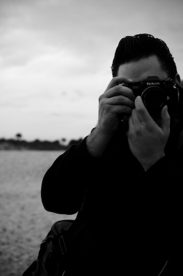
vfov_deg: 37.9
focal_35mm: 52
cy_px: 138
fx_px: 402
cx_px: 92
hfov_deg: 25.6
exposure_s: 1/100
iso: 450
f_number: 2.8
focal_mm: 35
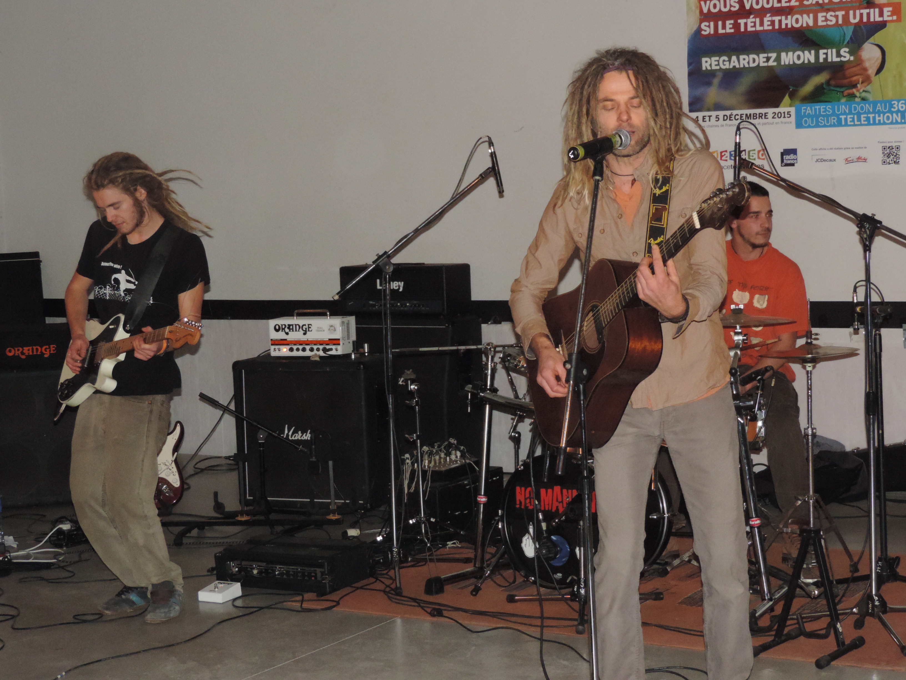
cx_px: 453
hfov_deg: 27.8
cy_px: 340
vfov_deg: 21.0
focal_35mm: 70
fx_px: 1832
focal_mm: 12.4
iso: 800
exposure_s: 1/160
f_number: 3.9
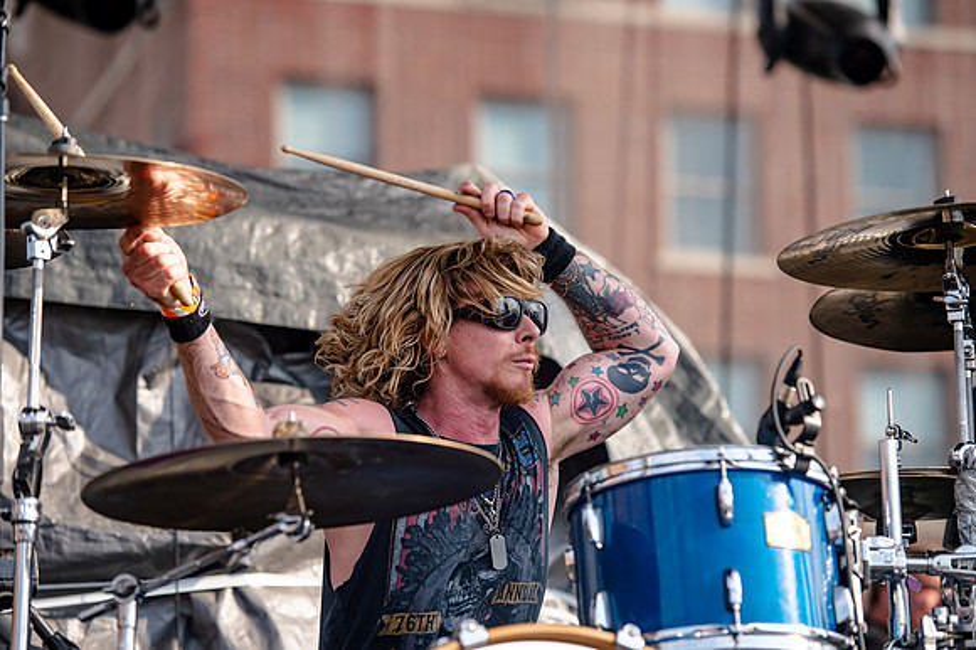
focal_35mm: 140
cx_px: 488
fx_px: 3793
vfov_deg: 9.8
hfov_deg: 14.7
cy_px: 325
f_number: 4
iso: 125
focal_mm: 140
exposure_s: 1/800
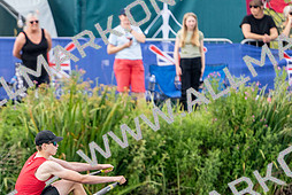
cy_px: 186
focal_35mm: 1276
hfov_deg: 1.6
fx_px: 10362
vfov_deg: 1.1
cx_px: -7
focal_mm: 559
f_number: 6.3
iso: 800
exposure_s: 1/1600
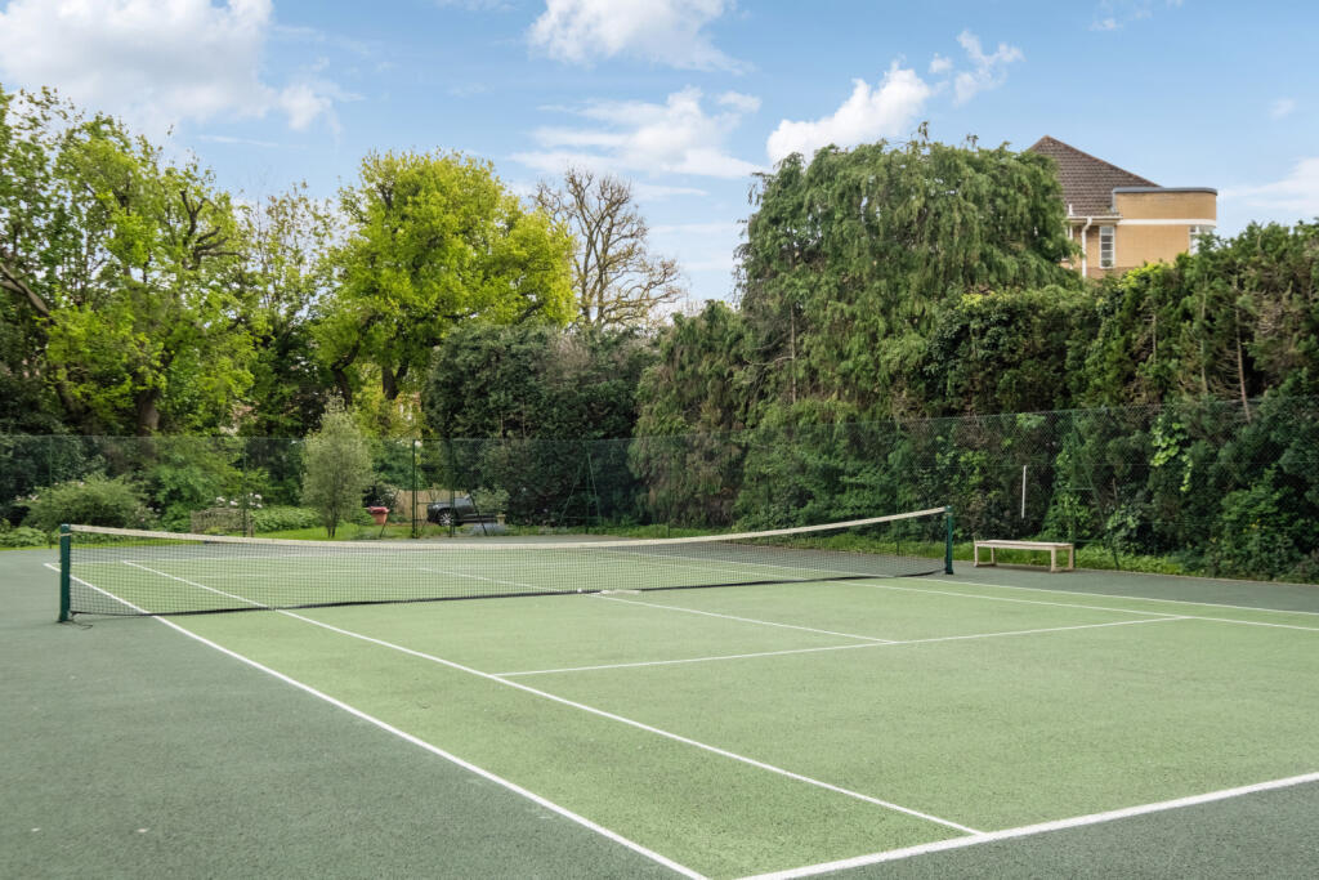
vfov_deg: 36.9
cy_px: 440
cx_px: 660
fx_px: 1319
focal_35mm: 36
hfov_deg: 53.1
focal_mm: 24
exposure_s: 1/400
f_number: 8
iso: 640
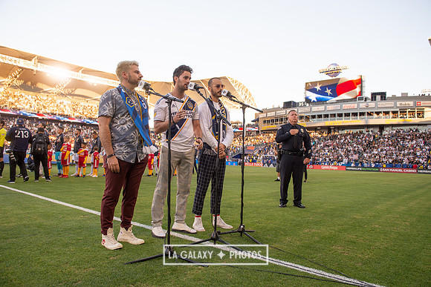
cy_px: 144
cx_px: 216
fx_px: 311
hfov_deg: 69.4
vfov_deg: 49.6
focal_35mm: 26
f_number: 4.5
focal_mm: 26
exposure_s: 1/500
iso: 160
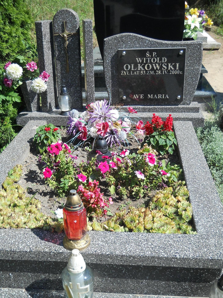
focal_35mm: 41
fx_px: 352
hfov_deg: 35.1
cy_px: 149
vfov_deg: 45.8
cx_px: 112
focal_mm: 6.72
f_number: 5.5
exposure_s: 1/200
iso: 80
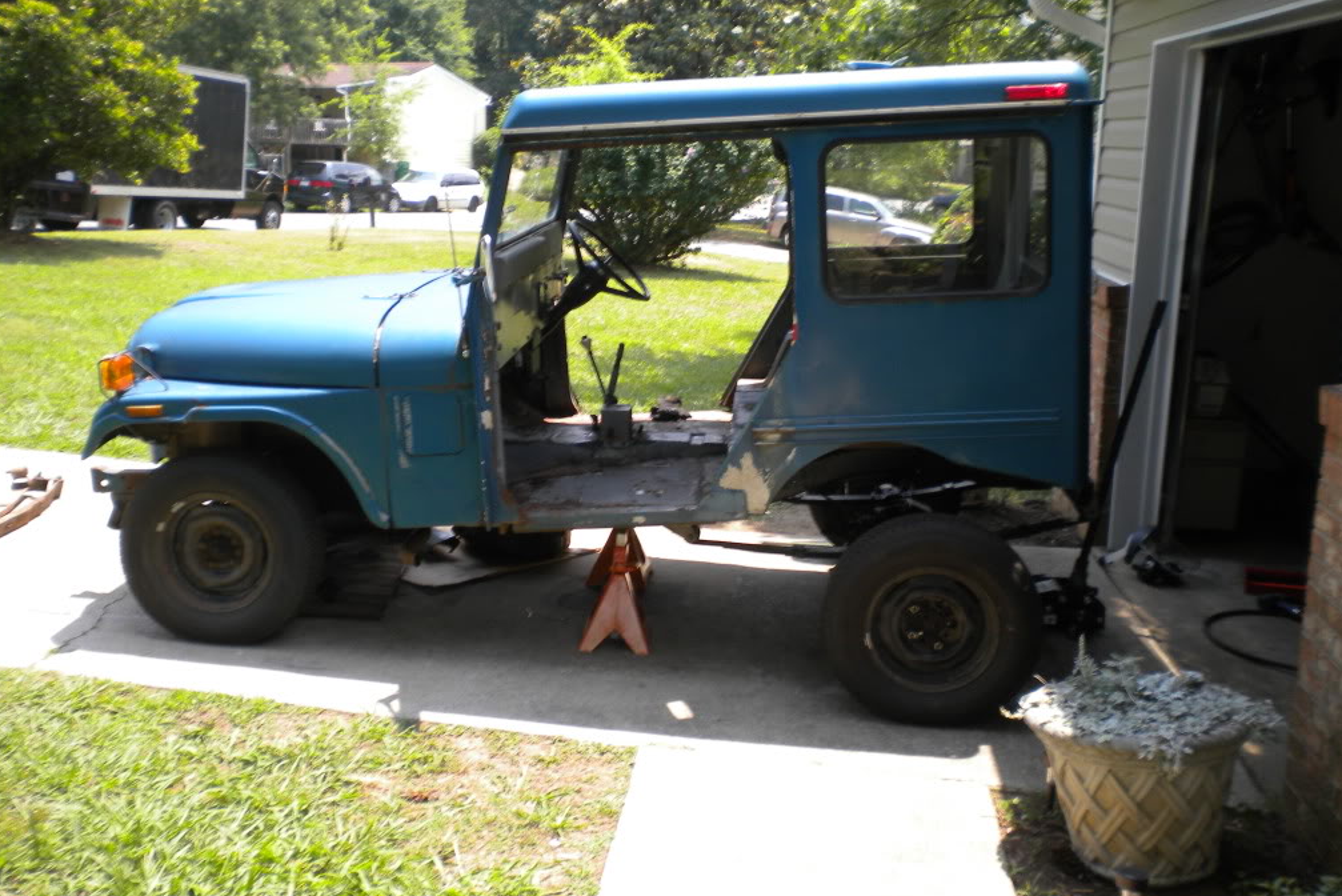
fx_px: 1380
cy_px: 415
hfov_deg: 51.9
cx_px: 668
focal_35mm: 37
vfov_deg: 35.9
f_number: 4.6
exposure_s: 1/153
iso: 80
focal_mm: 6.3
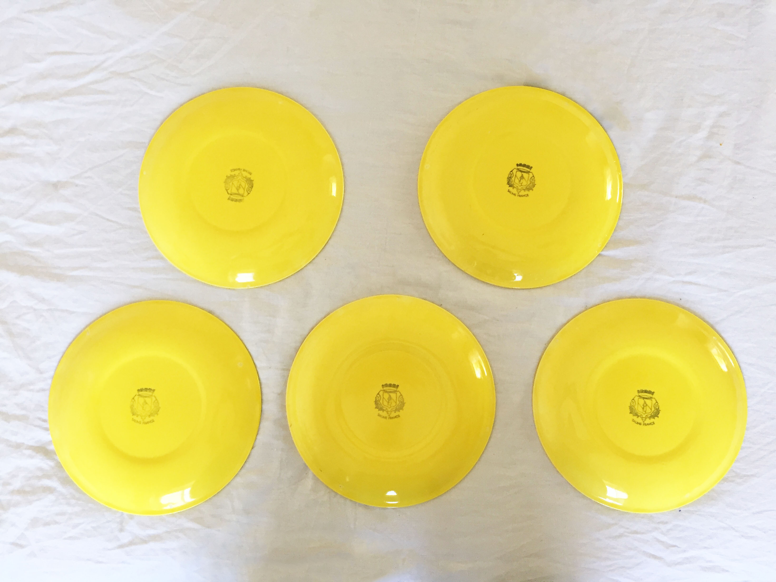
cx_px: 388
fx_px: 650
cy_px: 291
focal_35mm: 29
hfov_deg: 61.7
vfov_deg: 48.2
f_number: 2.2
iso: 50
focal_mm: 4.15
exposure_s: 1/33
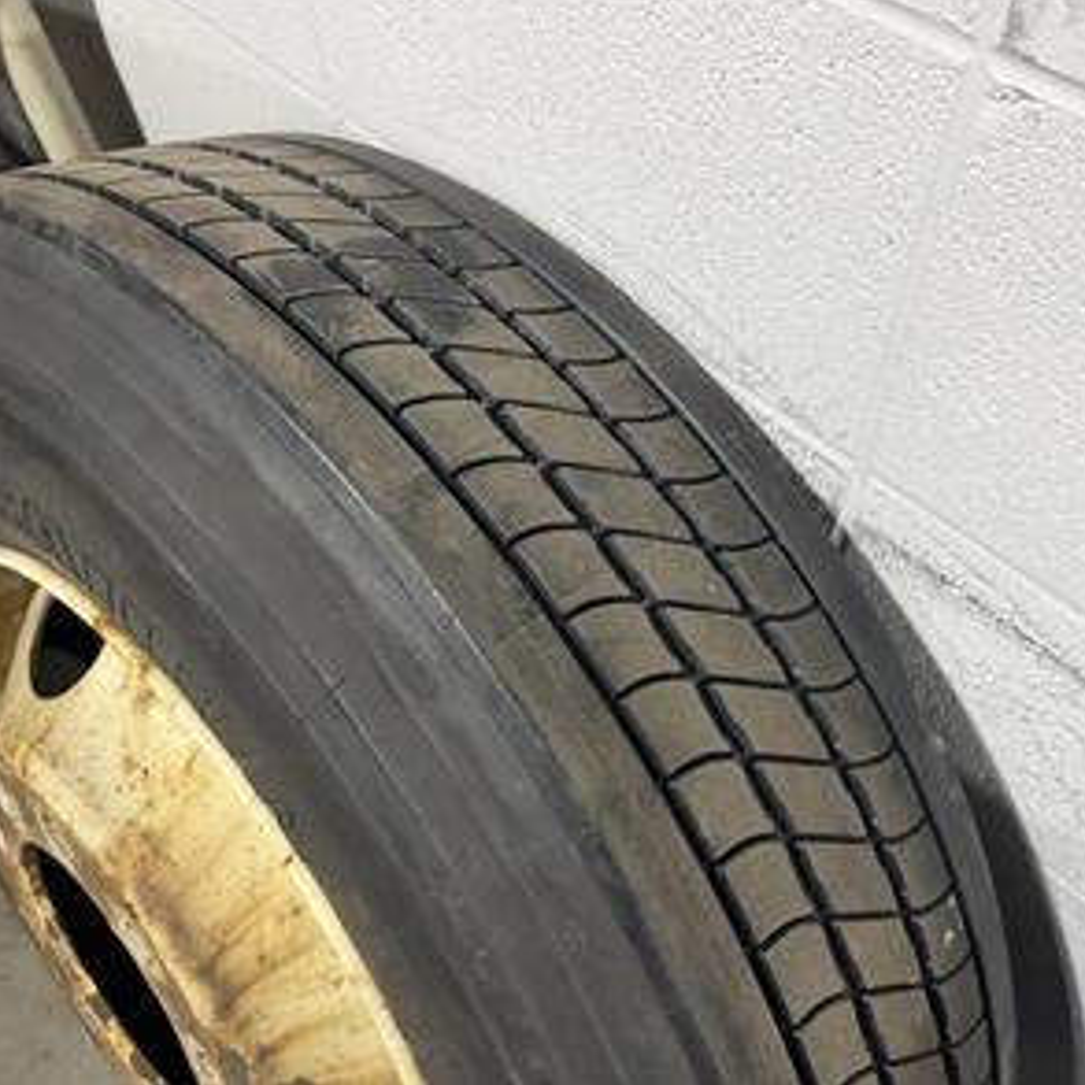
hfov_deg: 55.6
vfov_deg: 55.6
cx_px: 581
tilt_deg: -56.7
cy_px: 533
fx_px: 1028
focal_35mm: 29
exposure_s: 1/60
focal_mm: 6.76
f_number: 1.78
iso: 800
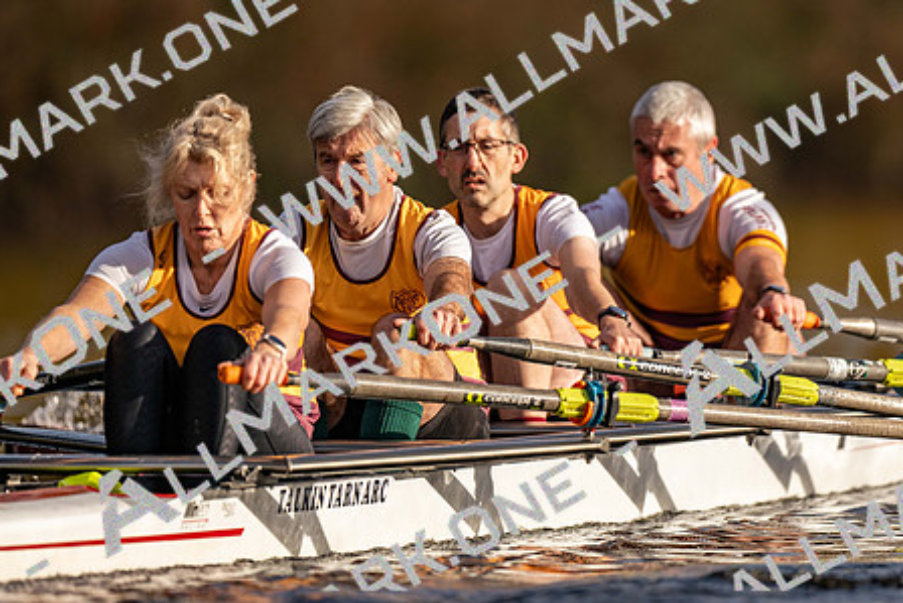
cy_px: 245
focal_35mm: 776
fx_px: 19470
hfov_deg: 2.7
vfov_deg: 1.8
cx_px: 508
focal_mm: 600
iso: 250
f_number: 4
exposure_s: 1/2500
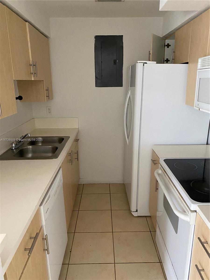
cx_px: 105
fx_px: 210
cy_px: 140
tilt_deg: -16.0
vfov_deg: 67.3
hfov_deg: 53.1
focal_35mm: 26
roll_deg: +0.1
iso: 500
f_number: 1.8
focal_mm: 4.25
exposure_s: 1/60
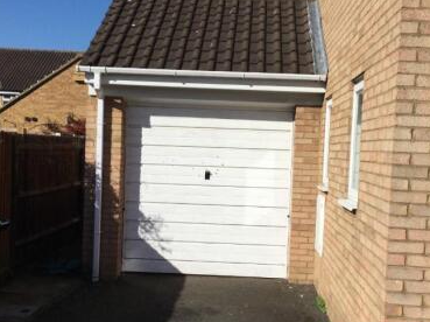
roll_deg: -2.3
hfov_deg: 38.9
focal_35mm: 49
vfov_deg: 29.6
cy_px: 177
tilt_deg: -2.3
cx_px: 224
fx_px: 608
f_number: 2.4
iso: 25
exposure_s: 1/2717
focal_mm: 3.3
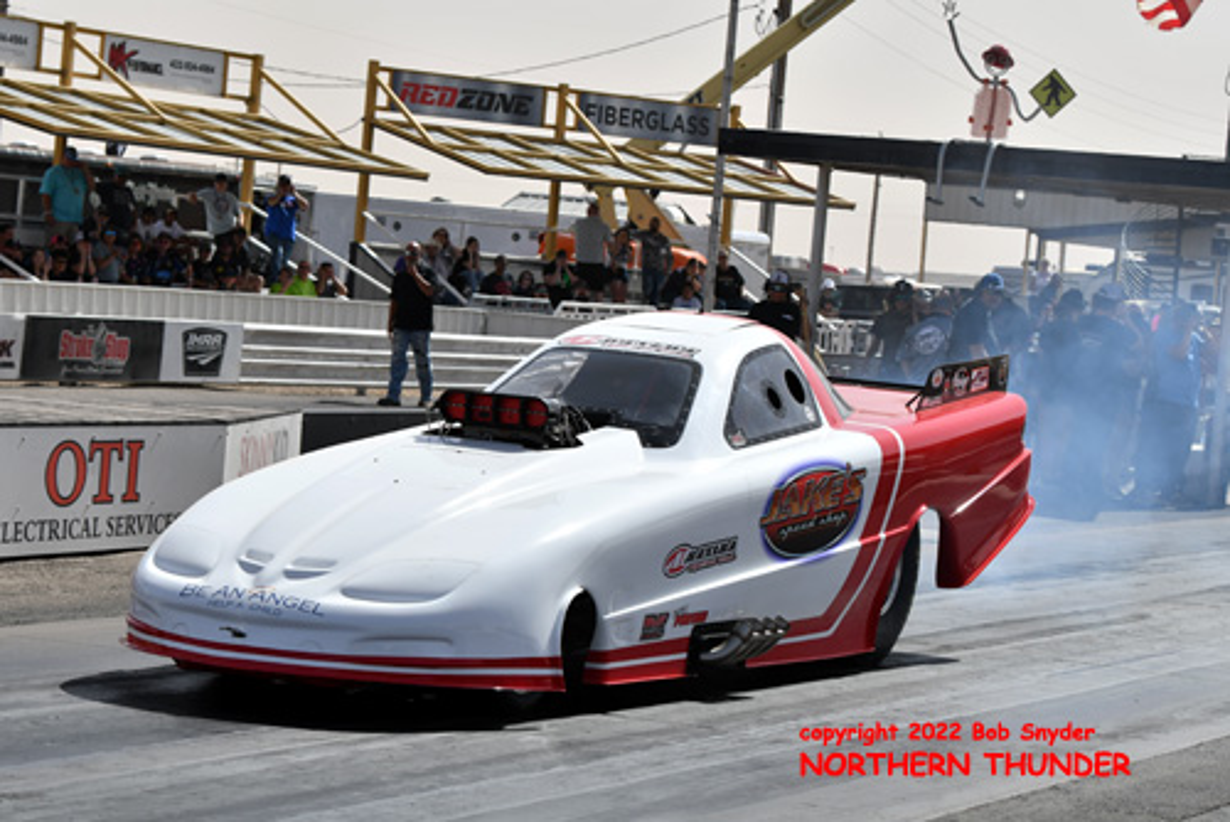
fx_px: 3692
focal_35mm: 108
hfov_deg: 18.9
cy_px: 411
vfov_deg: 12.7
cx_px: 615
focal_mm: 72
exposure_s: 1/1250
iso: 160
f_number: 5.6
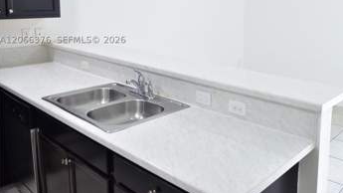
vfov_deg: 32.8
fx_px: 318
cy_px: 39
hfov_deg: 55.2
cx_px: 236
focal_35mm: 35
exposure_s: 1/50
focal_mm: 24
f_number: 3.2
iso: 800
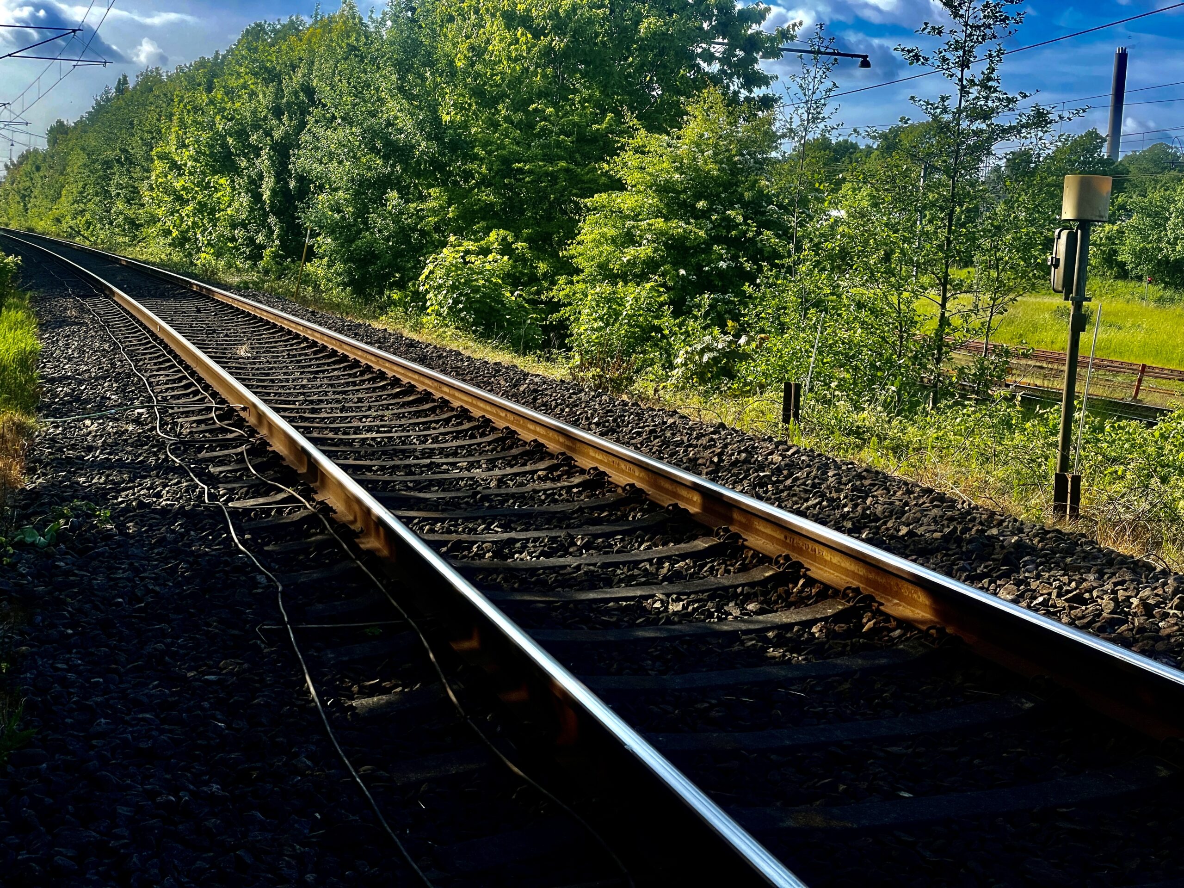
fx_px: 1779
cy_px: 444
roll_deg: -2.6
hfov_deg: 36.8
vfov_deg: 28.0
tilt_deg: -6.0
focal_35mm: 52
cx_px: 592
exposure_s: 1/1089
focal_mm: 6
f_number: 2
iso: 32
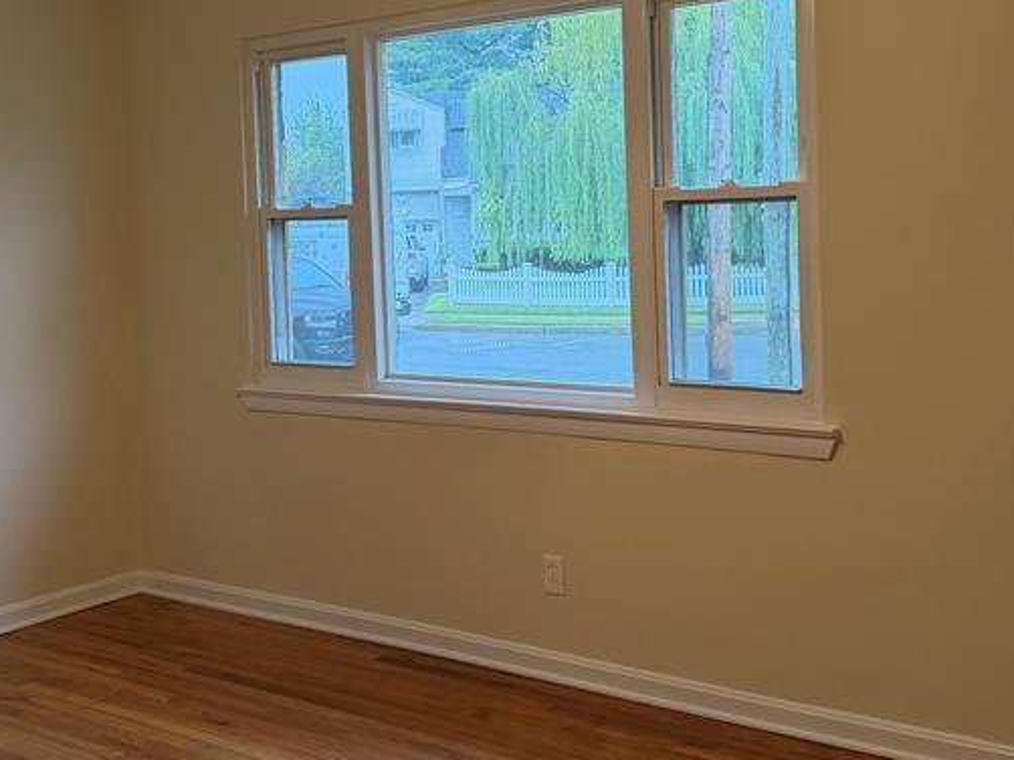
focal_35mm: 49
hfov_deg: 38.7
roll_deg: +2.6
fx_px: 1435
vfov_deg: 29.5
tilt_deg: -2.2
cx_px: 380
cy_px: 275
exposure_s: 1/121
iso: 200
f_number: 1.78
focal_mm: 6.76
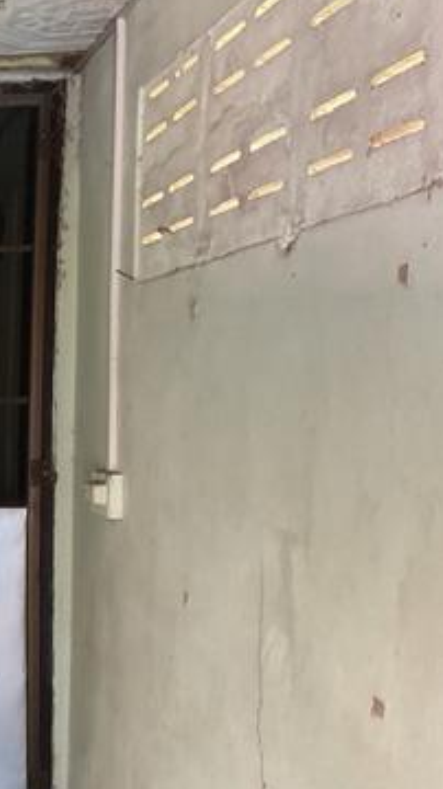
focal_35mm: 58
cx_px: -276
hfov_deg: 17.8
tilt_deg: -4.8
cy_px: 514
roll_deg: +0.5
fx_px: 1213
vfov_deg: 35.7
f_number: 1.8
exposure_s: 1/60
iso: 250
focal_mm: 3
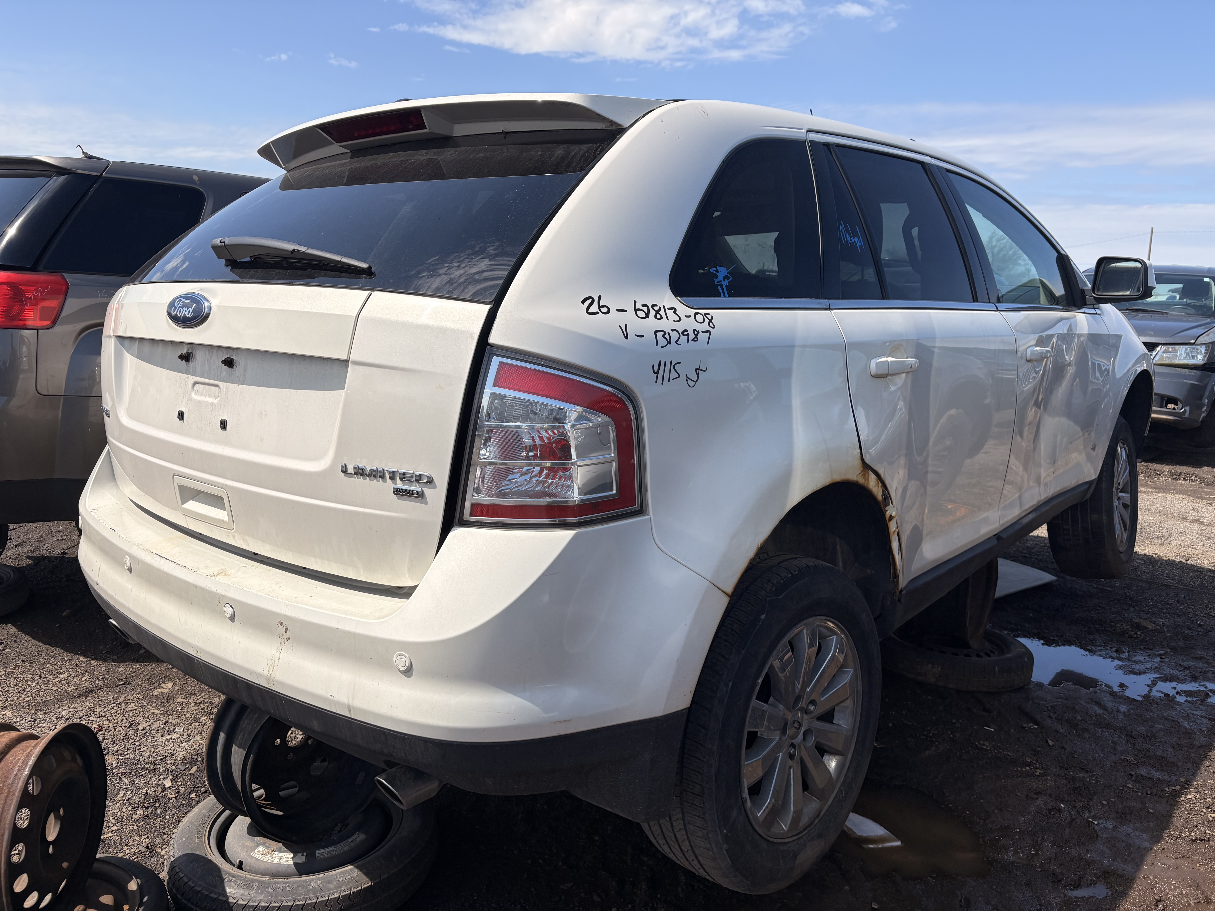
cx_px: 608
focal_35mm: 26
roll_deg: -1.5
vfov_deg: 53.1
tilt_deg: -10.0
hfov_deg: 67.3
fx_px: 913
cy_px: 456
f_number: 1.6
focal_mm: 5.96
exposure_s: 1/4329
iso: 50
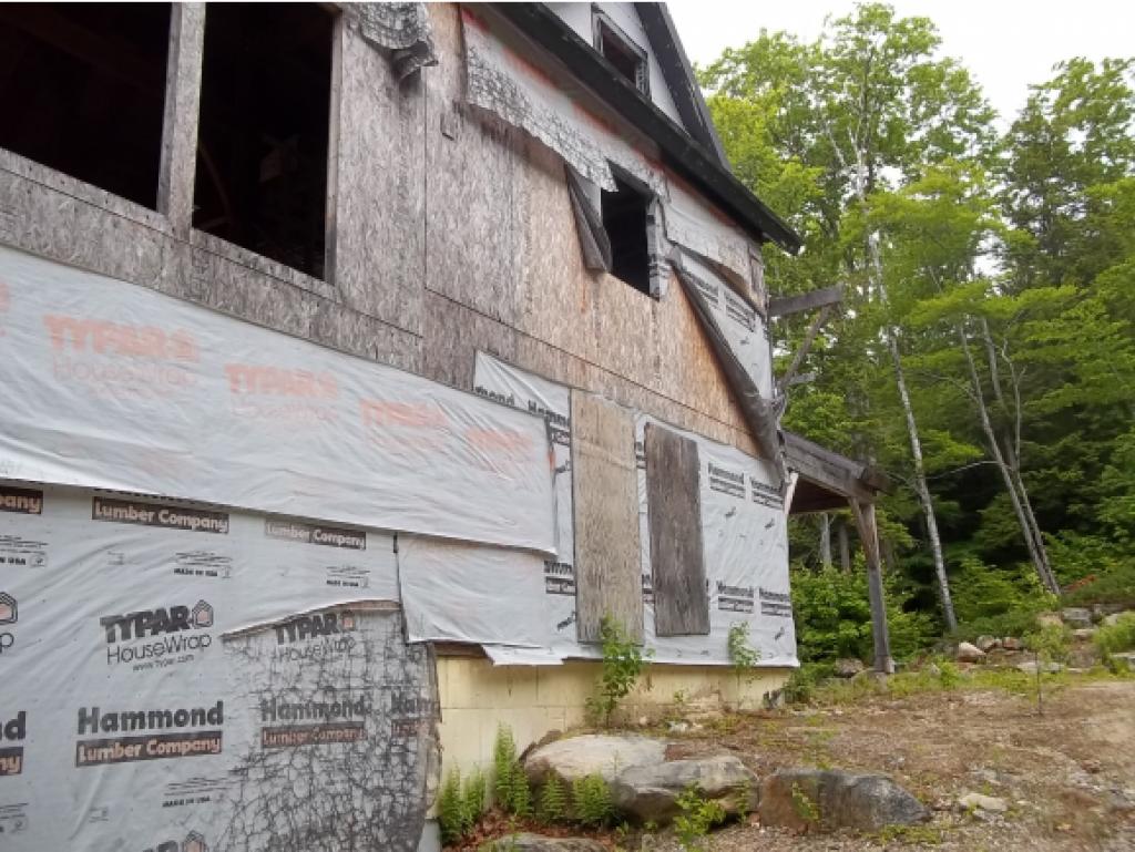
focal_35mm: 32
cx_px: 568
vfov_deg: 44.2
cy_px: 426
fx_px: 1050
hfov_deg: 56.8
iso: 80
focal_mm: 5.7
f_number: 2.9
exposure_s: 1/400
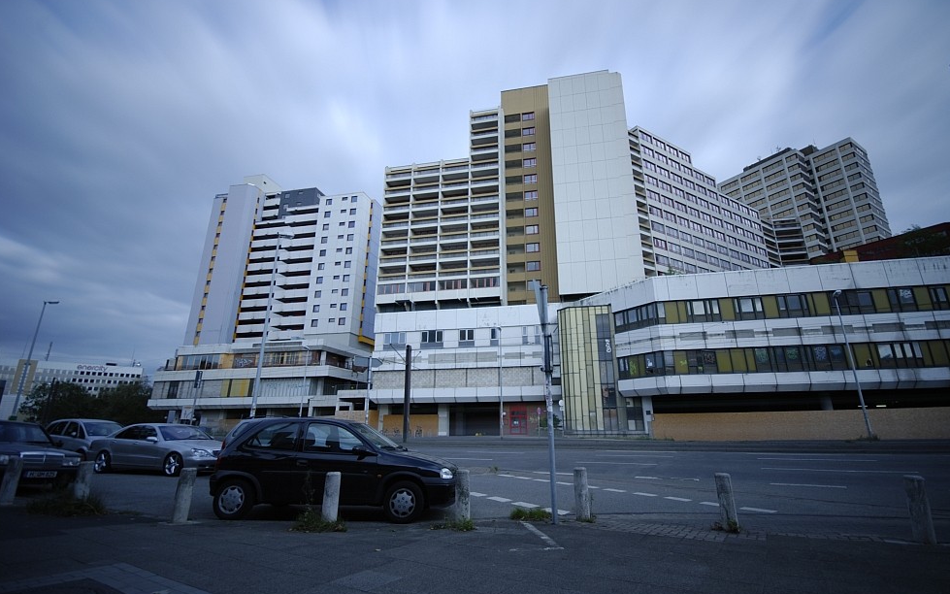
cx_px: 492
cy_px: 272
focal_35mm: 16
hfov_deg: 97.8
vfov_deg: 71.1
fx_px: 414
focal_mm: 10
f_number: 7.1
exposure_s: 30
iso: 100
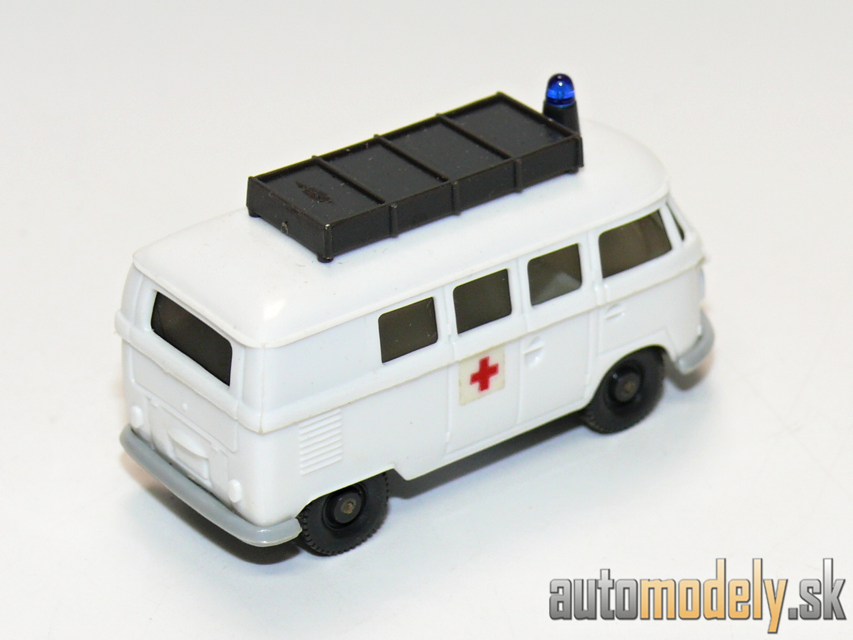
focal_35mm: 146
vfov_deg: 10.2
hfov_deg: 13.5
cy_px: 320
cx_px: 426
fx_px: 3598
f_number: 4
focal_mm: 17.3
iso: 100
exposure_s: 1/30
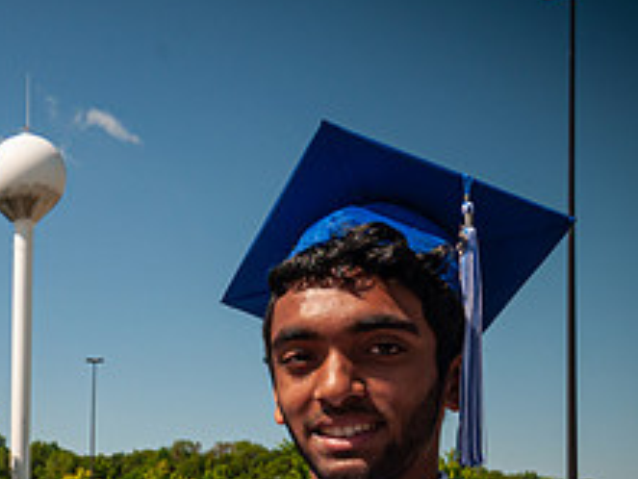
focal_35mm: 68
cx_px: -104
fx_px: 1254
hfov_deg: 25.9
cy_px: 472
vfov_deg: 21.0
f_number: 10
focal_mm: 18
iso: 200
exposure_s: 1/400
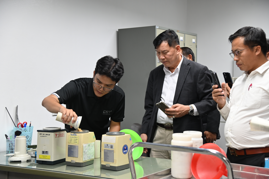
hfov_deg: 36.3
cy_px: 90
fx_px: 411
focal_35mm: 55
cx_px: 134
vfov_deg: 24.6
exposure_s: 1/125
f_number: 4
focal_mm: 55
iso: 1250
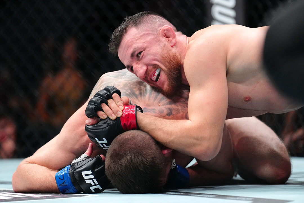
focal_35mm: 173
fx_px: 1461
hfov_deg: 11.9
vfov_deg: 7.9
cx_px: 152
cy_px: 102
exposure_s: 1/1600
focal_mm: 173
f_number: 2.8
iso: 4000
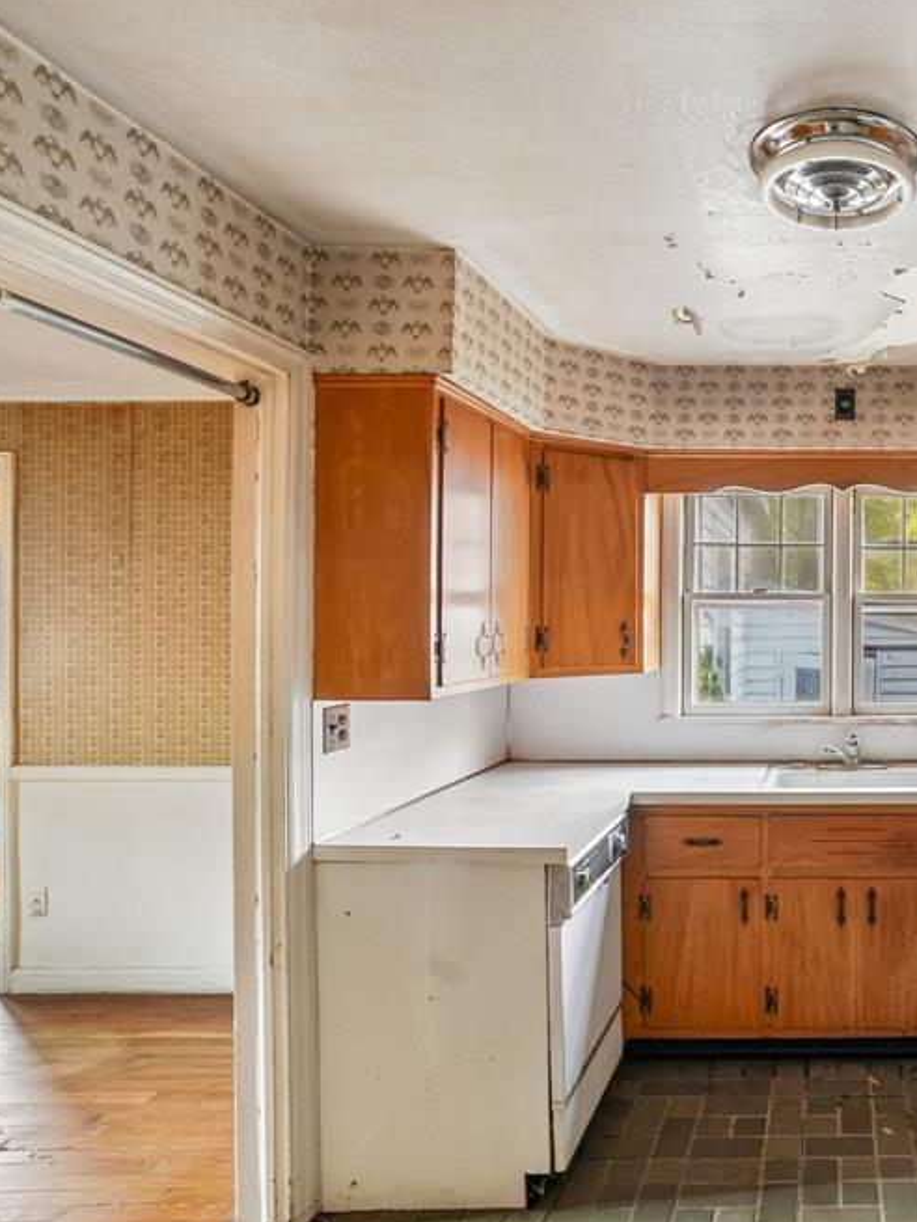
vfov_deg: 71.6
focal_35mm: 24
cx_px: 857
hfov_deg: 49.3
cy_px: 628
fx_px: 848
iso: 320
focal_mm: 16
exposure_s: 1/13
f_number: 8
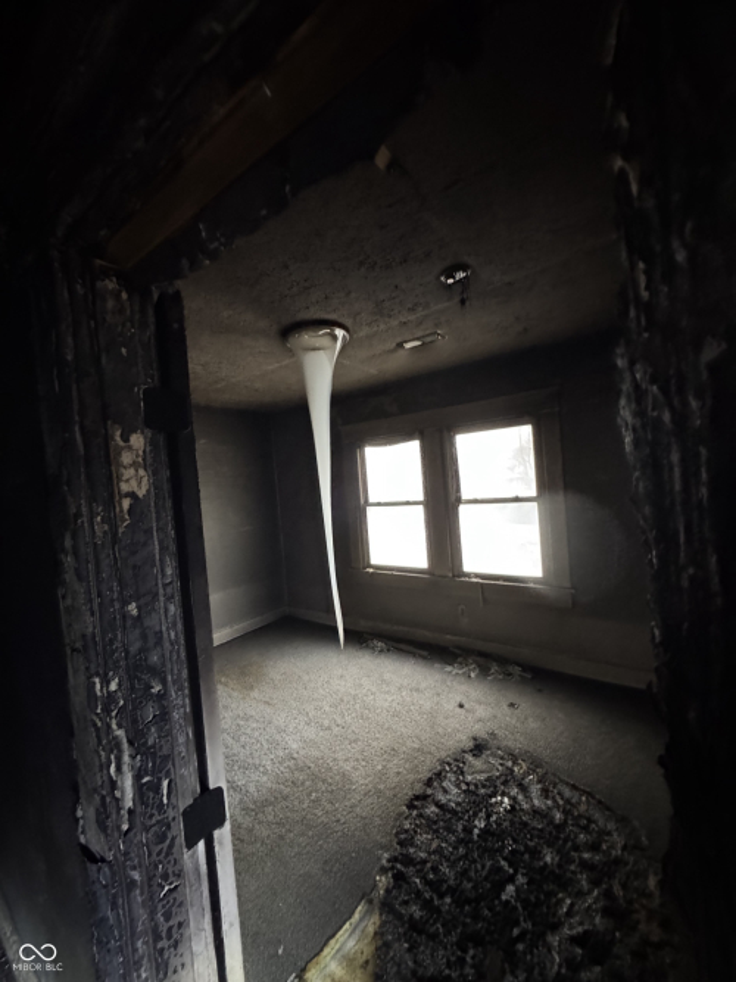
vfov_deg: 102.1
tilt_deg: -1.9
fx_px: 397
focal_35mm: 14
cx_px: 368
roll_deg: +4.7
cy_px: 491
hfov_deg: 85.7
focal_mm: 2.22
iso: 1250
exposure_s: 1/50
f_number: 2.2
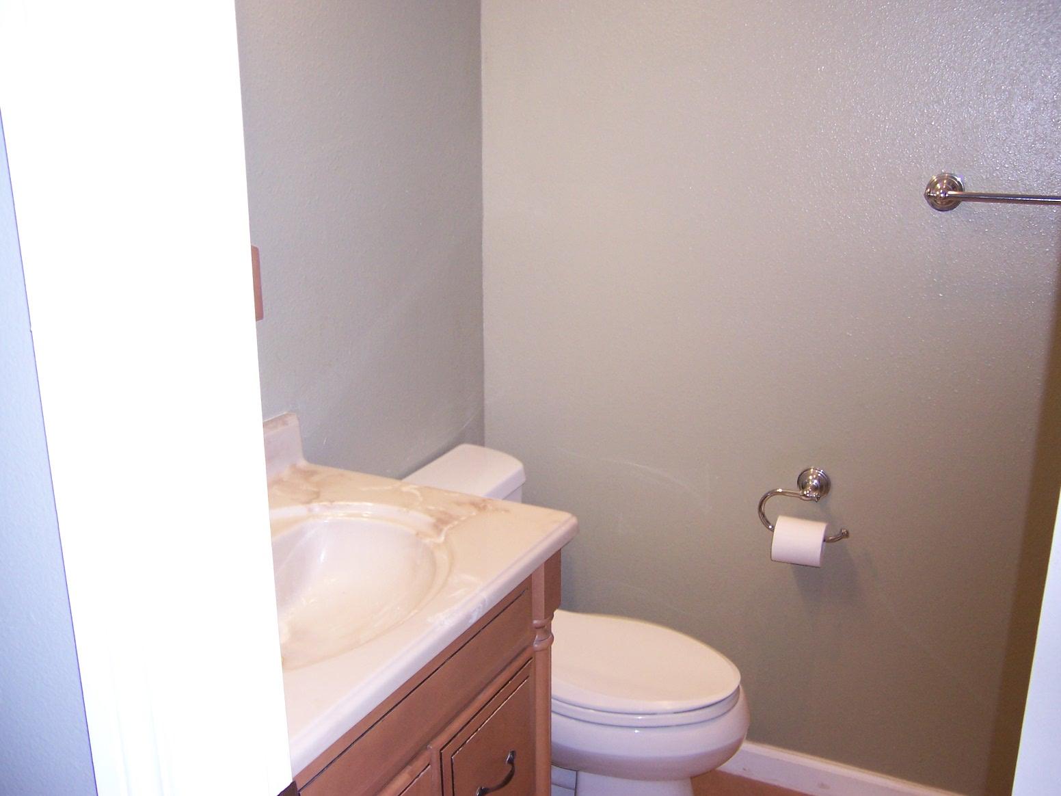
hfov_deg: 55.4
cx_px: 530
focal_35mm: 33
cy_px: 398
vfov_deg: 42.9
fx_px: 1011
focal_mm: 5.5
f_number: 2.8
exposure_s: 1/60
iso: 140
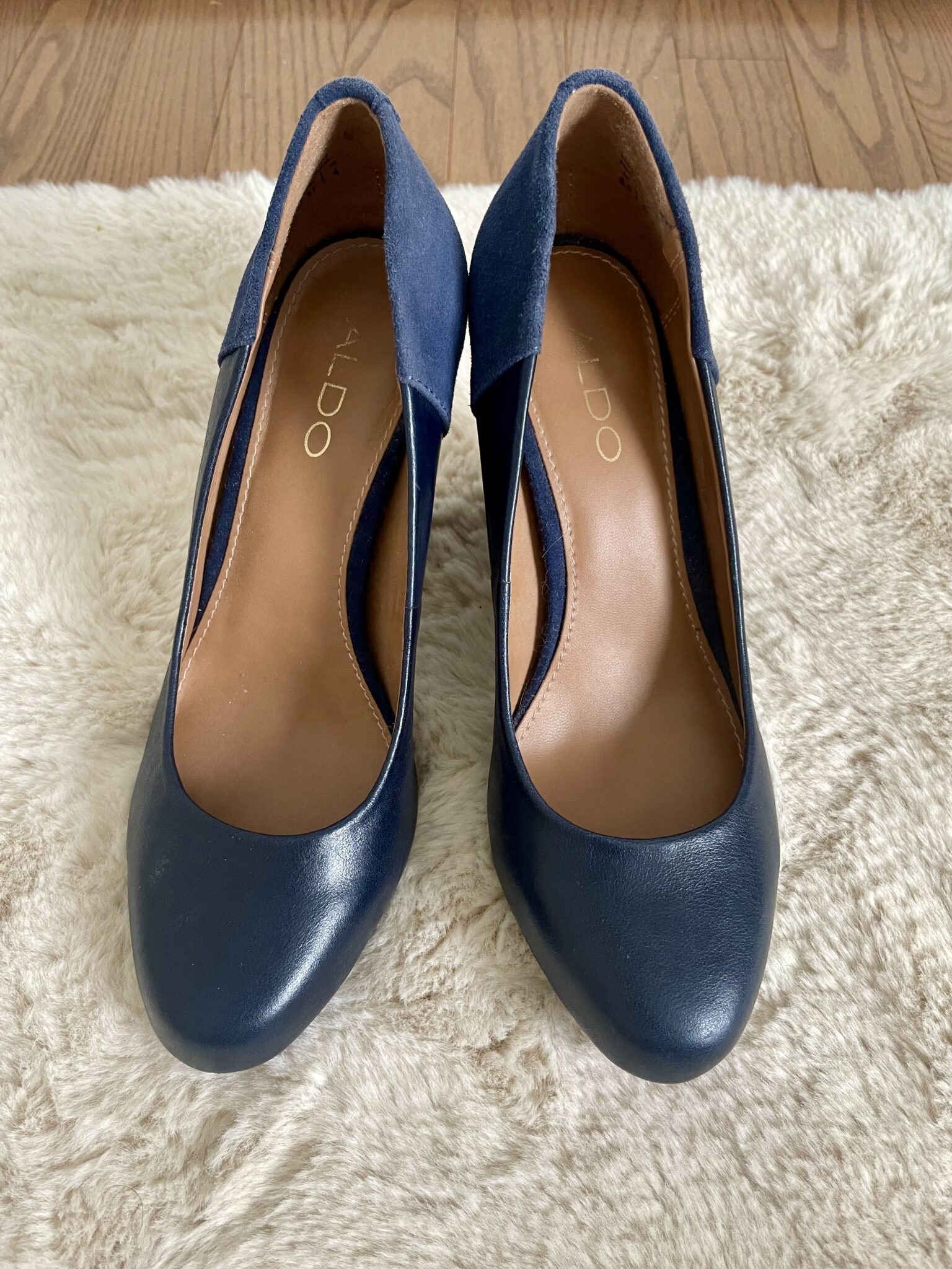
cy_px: 634
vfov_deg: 67.3
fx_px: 953
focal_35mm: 26
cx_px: 476
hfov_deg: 53.1
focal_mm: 4.2
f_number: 1.6
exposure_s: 1/60
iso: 125
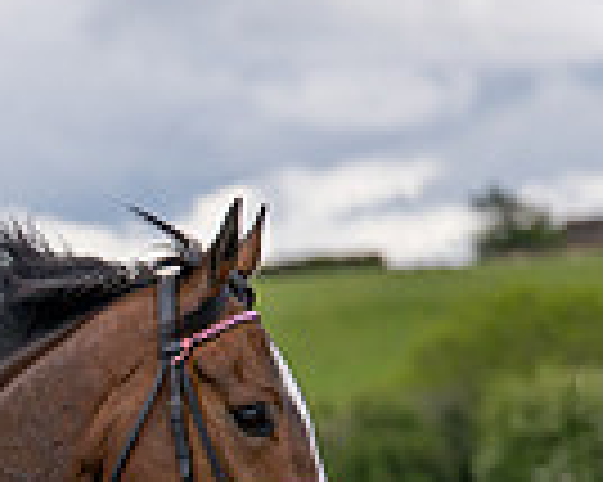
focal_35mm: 451
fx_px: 8043
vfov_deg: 3.4
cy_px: 946
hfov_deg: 4.2
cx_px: -634
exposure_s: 1/2000
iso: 200
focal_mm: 95
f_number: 2.8
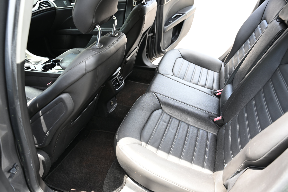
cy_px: 96
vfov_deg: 44.3
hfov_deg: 62.8
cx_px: 144
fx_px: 236
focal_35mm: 30
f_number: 4
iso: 100
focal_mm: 29.5
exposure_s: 1/40
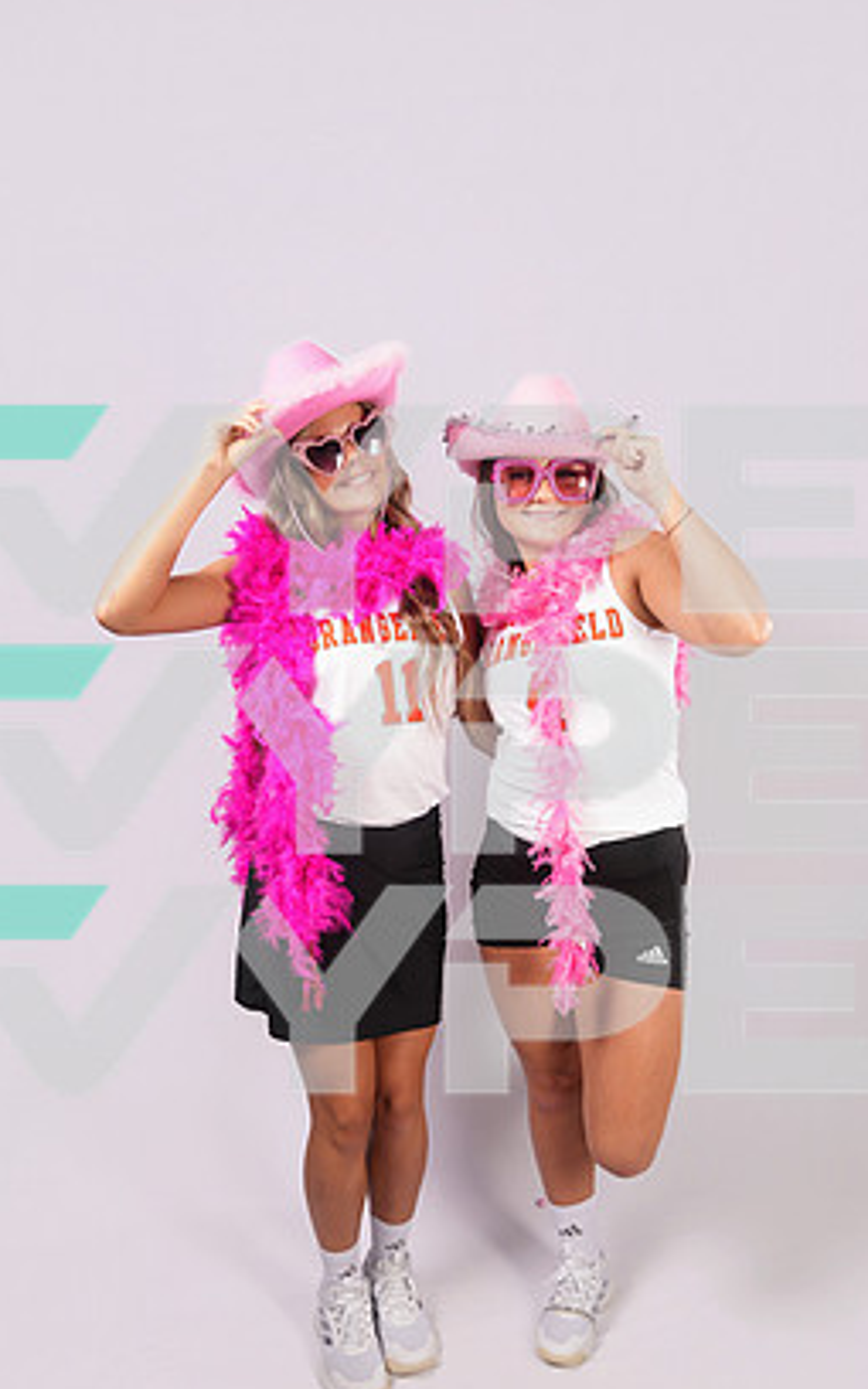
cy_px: 752
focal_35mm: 27
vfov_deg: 68.3
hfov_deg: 46.0
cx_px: 412
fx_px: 1022
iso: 100
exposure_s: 1/160
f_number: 4.5
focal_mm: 24
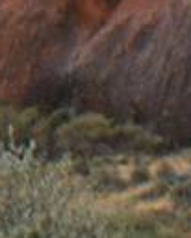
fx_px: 2422
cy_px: 63
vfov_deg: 5.6
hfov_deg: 4.5
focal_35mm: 344
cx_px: -102
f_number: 5.6
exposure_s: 1/30
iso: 3200
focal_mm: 47
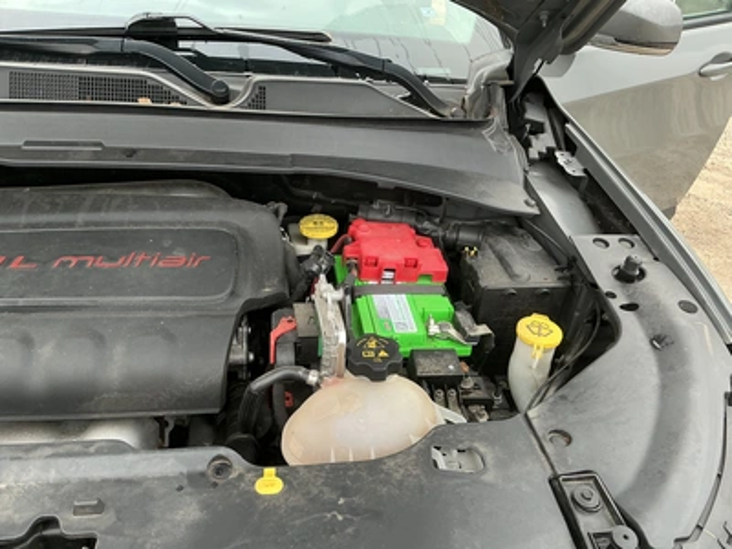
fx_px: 592
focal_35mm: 28
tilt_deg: -32.6
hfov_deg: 63.4
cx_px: 366
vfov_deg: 49.7
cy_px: 274
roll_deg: -2.9
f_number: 1.8
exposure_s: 1/72
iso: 64
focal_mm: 3
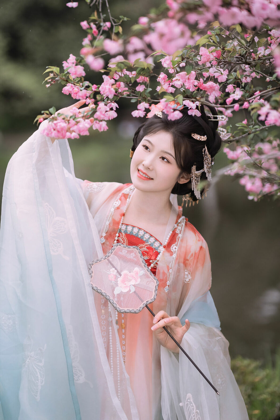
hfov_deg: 16.1
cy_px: 210
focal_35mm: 85
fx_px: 992
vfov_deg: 23.9
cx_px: 140
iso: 200
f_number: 1.8
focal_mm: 85
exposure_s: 1/1250
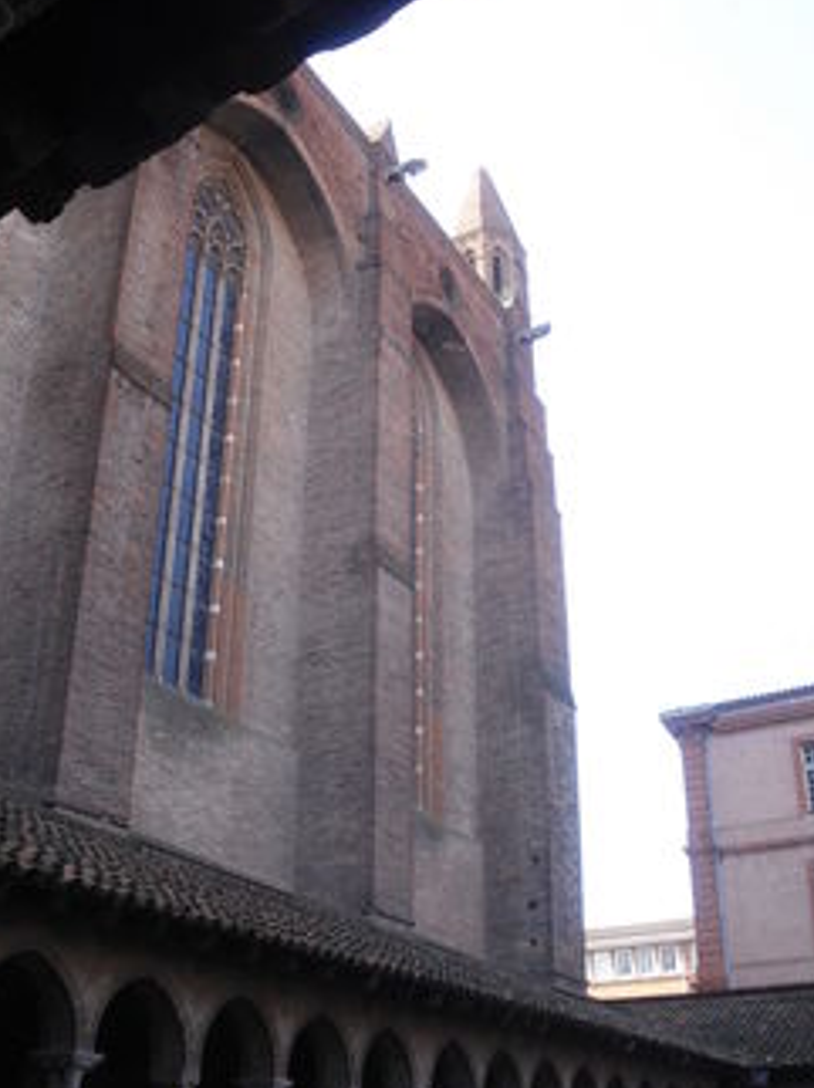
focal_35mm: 41
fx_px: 1287
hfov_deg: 35.0
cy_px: 622
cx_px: 328
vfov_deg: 45.7
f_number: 2.8
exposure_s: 1/250
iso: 100
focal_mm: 5.58
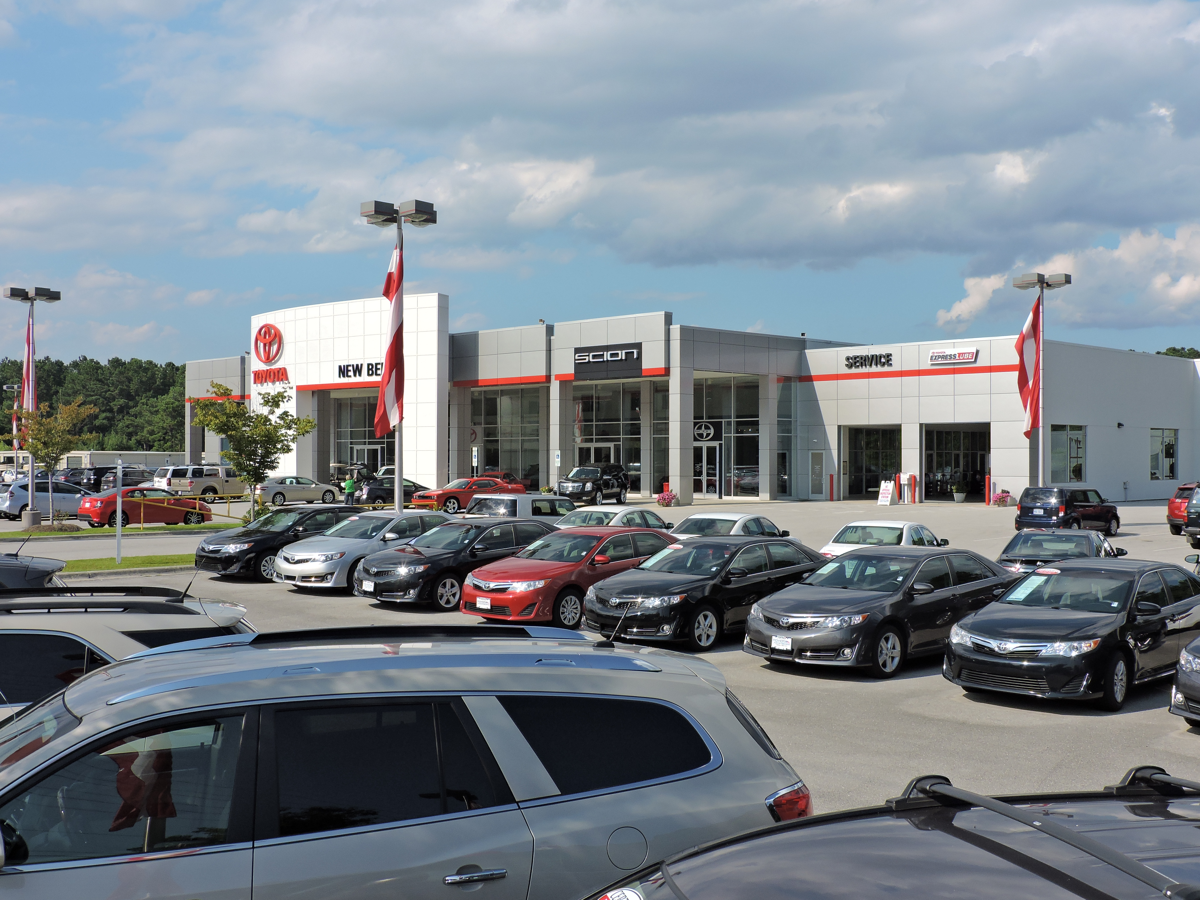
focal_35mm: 40
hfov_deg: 46.8
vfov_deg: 36.0
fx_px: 1387
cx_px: 600
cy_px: 450
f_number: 3.7
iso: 100
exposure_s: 1/1250
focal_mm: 7.1
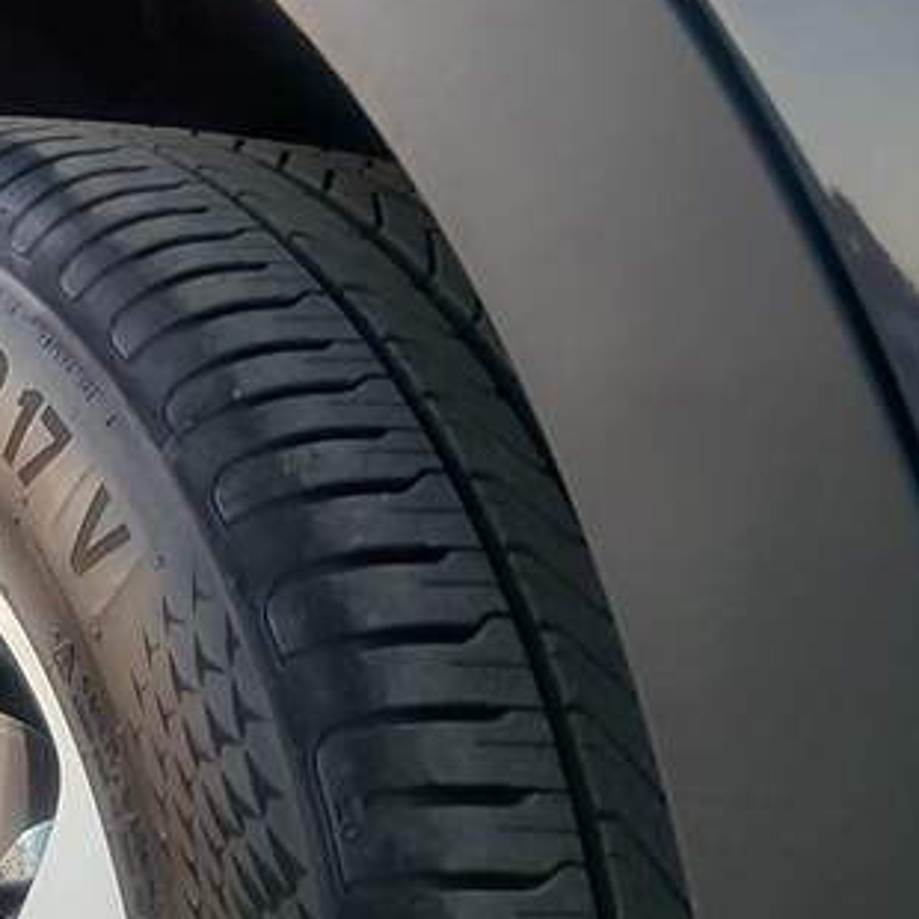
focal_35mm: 73
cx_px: -391
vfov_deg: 22.5
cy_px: 975
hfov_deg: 20.7
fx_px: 2193
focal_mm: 5.95
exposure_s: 1/50
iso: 69
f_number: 1.89
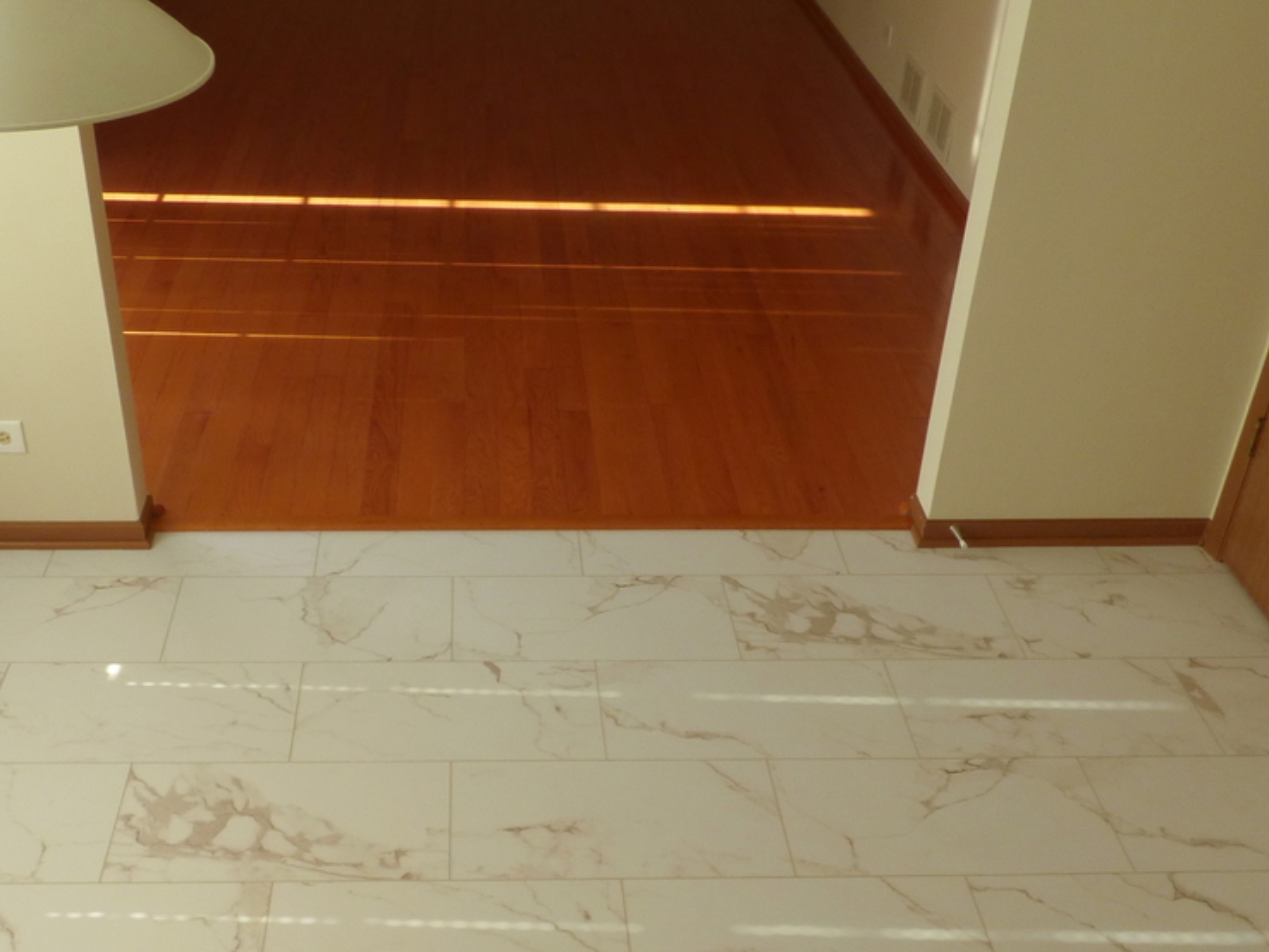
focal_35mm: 39
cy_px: 576
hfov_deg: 47.6
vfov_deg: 36.7
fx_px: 1430
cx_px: 514
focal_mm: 3.58
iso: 100
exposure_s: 1/80
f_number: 4
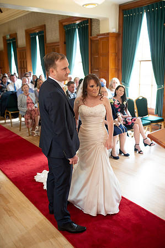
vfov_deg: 54.5
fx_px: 241
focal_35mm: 35
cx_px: 82
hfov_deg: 37.8
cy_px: 124
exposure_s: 1/80
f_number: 2.5
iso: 200
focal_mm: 35
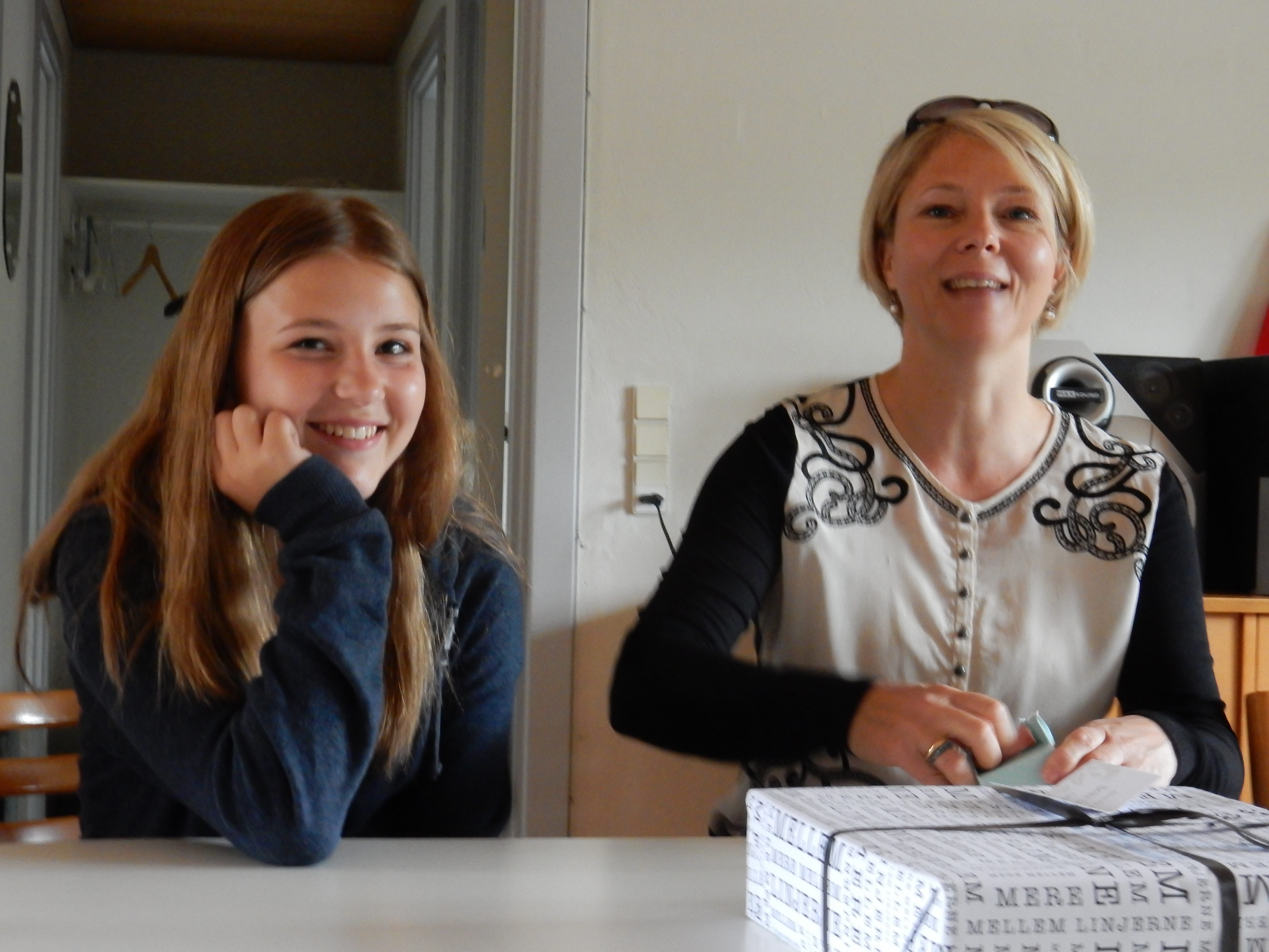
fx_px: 2200
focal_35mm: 60
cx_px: 634
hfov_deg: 32.2
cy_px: 476
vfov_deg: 24.4
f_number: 4.5
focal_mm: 10.7
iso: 640
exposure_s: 1/8
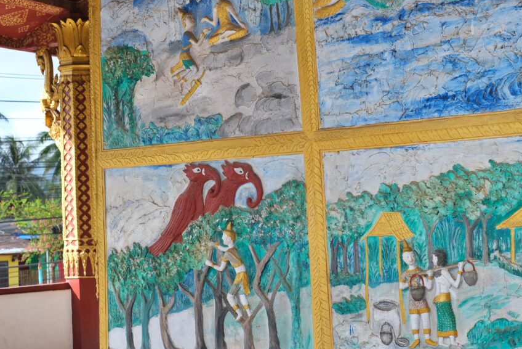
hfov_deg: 31.3
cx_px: 310
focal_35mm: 64
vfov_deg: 21.2
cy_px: 204
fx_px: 928
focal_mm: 35
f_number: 3.6
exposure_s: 1/480
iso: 160
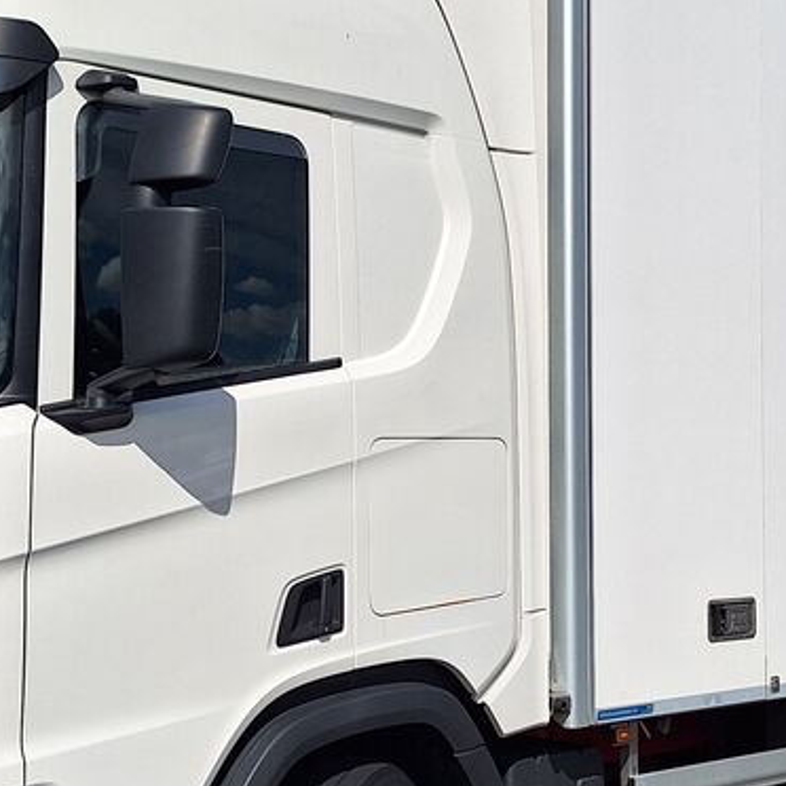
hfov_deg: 24.7
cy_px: 469
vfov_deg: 24.6
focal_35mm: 70
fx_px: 1798
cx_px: 391
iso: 40
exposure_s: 1/5747
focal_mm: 5.54
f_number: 1.8
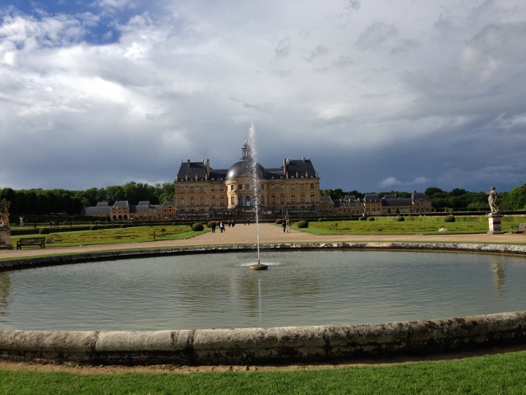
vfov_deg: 42.9
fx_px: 501
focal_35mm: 33
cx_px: 263
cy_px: 198
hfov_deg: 55.4
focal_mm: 4.13
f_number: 2.4
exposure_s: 1/2088
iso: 50
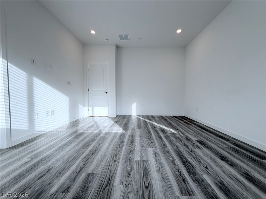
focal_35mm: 14
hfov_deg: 102.1
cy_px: 100
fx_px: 108
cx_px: 133
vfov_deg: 85.7
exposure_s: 1/120
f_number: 2.2
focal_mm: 2.22
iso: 32
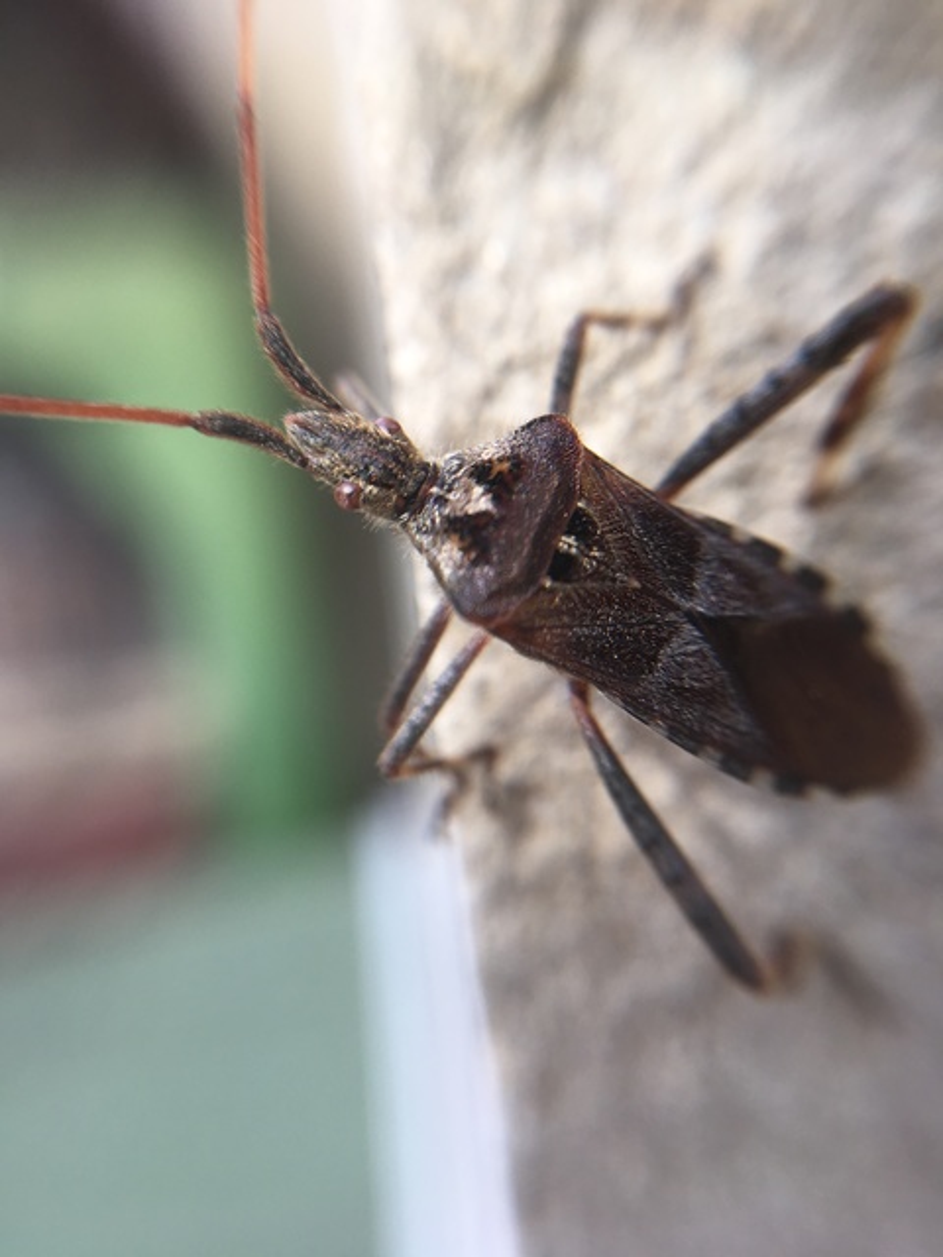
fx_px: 1053
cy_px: 628
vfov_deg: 61.7
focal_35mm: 29
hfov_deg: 48.2
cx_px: 472
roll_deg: +4.5
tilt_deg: -9.3
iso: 25
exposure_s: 1/339
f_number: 2.2
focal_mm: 4.15
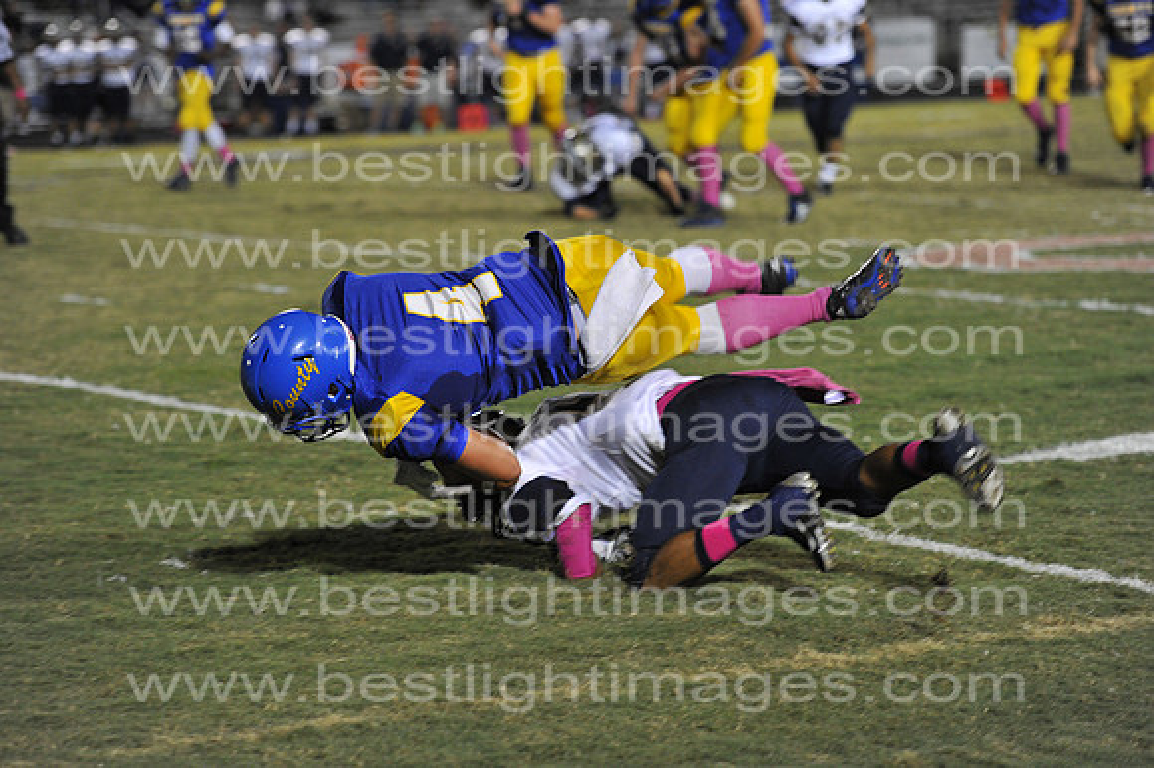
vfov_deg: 10.5
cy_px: 384
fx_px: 4165
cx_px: 577
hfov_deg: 15.8
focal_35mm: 130
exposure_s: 1/400
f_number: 3.2
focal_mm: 130
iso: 3200
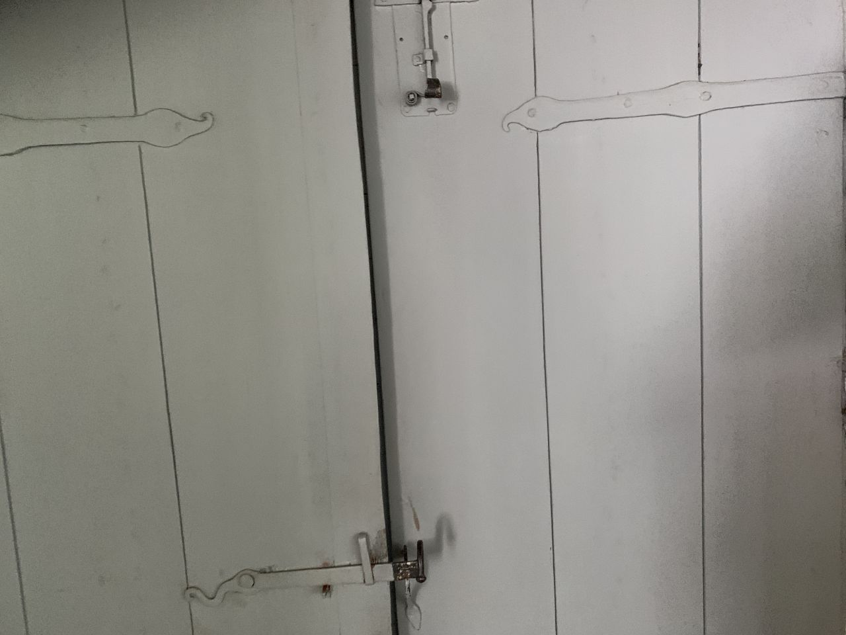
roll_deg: +3.4
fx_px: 635
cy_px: 318
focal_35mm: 26
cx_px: 423
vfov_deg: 53.1
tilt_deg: -6.8
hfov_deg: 67.3
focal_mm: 4.25
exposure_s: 1/33
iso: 400
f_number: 1.8
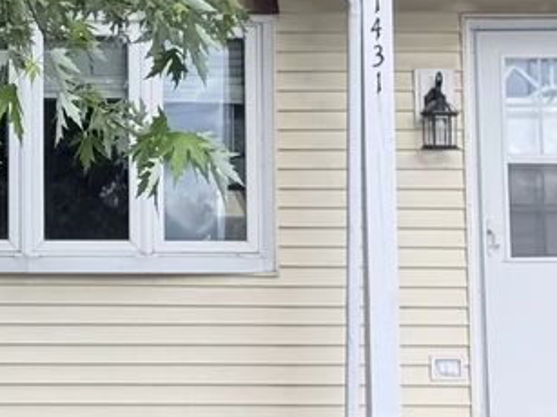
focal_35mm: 160
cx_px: -7
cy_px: 40
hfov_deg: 12.2
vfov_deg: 9.2
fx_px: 2574
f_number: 1.78
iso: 64
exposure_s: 1/712
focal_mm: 6.76
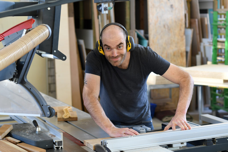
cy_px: 76
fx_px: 475
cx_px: 114
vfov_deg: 18.2
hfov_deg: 27.0
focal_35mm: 75
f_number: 2.8
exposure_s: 1/80
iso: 450
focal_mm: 50
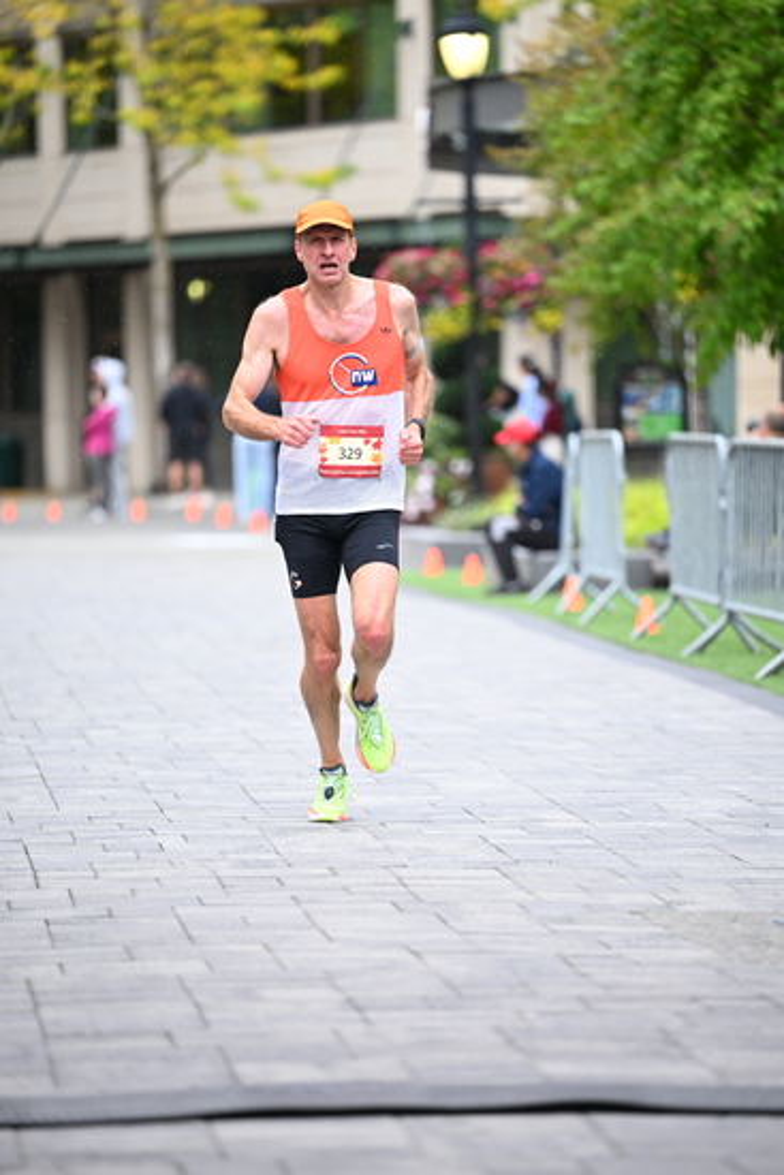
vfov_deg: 11.4
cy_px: 588
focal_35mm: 180
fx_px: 5876
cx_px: 392
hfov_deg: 7.6
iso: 1250
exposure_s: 1/1250
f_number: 2.8
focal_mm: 180
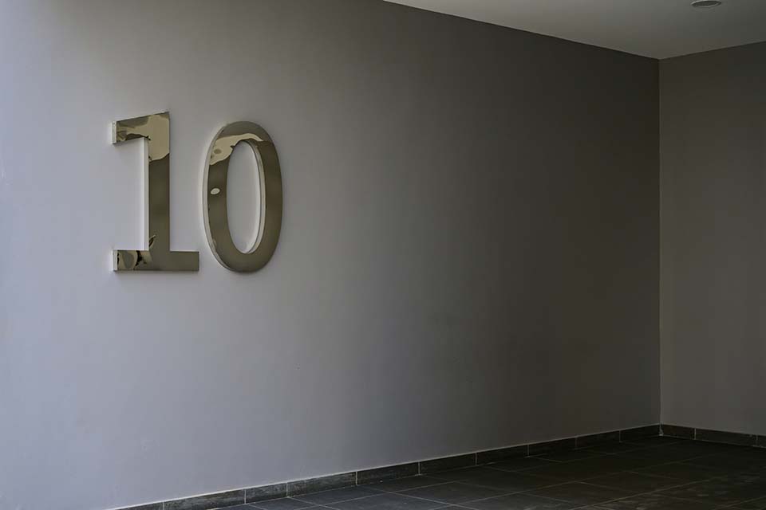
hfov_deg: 40.3
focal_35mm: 49
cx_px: 383
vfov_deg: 27.5
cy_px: 255
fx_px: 1043
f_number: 5
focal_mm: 49
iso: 500
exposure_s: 1/200
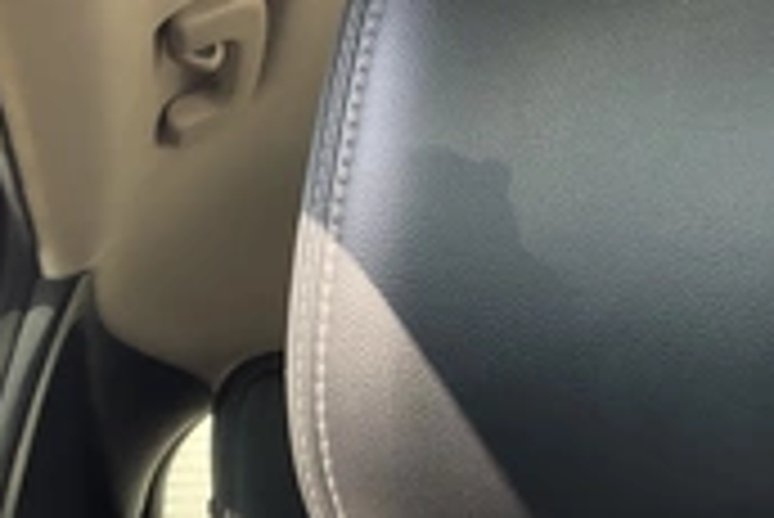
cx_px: 428
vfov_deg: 19.5
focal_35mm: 70
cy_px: 302
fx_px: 1506
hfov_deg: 28.8
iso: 32
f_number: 1.8
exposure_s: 1/122
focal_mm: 3
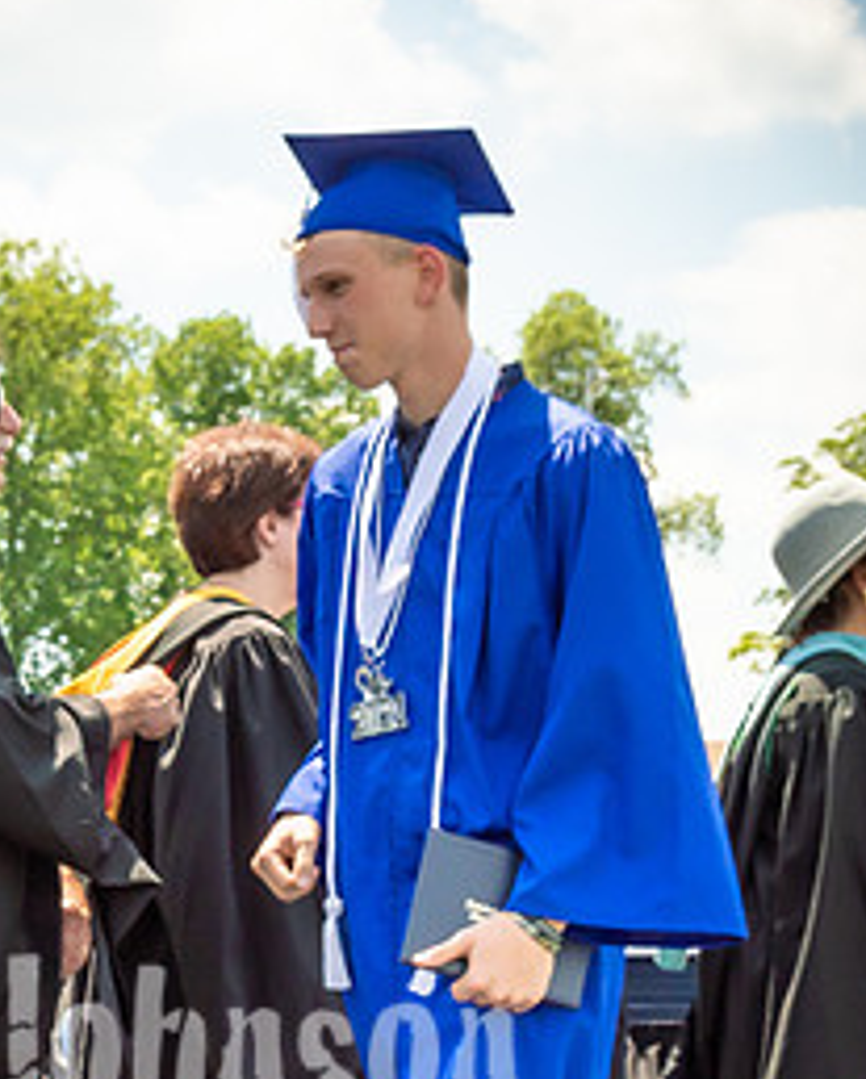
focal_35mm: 112
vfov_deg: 17.0
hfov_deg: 13.6
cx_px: -4
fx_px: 3582
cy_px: 912
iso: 200
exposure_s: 1/800
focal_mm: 26
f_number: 7.1
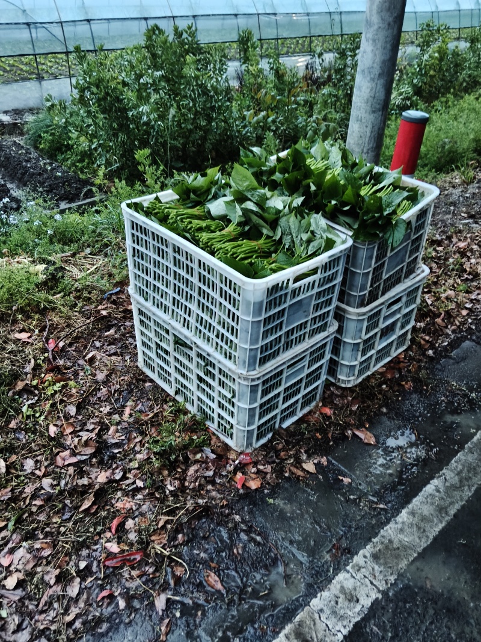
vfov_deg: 65.3
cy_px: 321
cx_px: 240
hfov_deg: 51.3
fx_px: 500
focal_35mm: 27
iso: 2000
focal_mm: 3.98
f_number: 1.8
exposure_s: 1/20
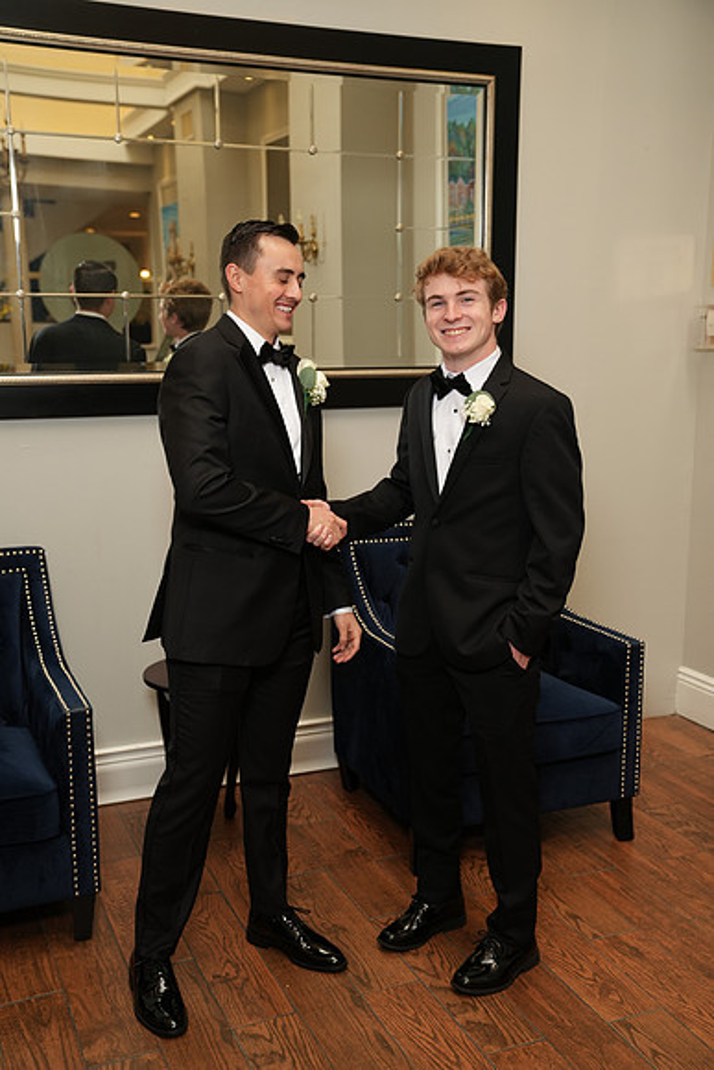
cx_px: 357
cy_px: 535
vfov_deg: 50.7
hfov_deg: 35.1
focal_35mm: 38
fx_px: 1130
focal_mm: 38
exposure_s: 1/200
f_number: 3.5
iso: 640
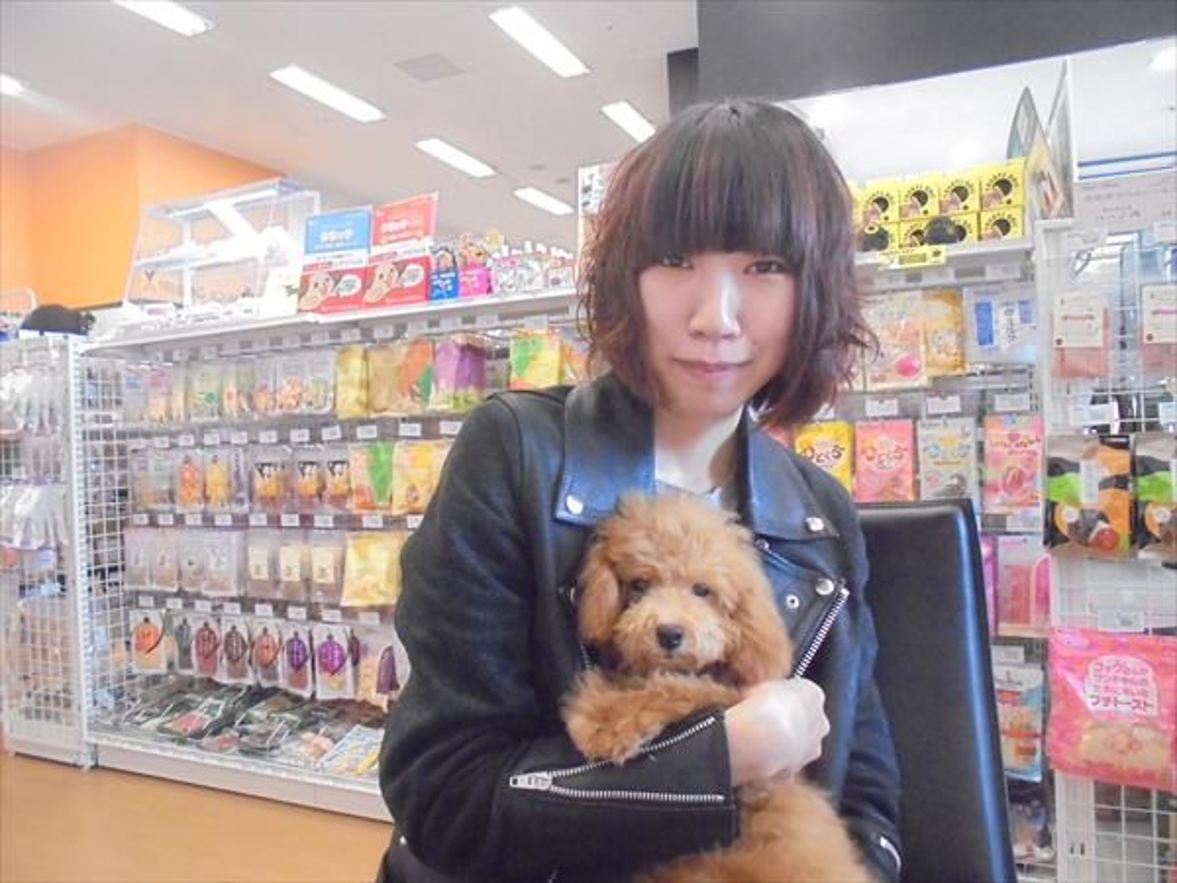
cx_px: 588
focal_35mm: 26
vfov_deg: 53.1
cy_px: 442
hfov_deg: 67.3
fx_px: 884
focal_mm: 4.6
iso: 1000
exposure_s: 1/60
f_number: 3.5
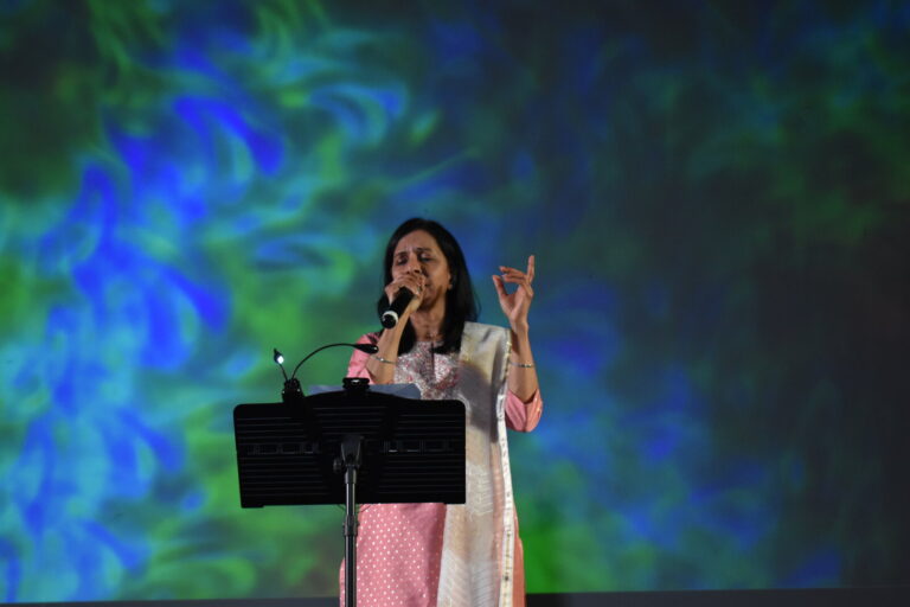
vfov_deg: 18.9
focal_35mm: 72
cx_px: 455
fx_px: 1820
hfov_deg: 28.1
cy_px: 304
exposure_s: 1/60
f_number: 5.3
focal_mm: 48
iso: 1600
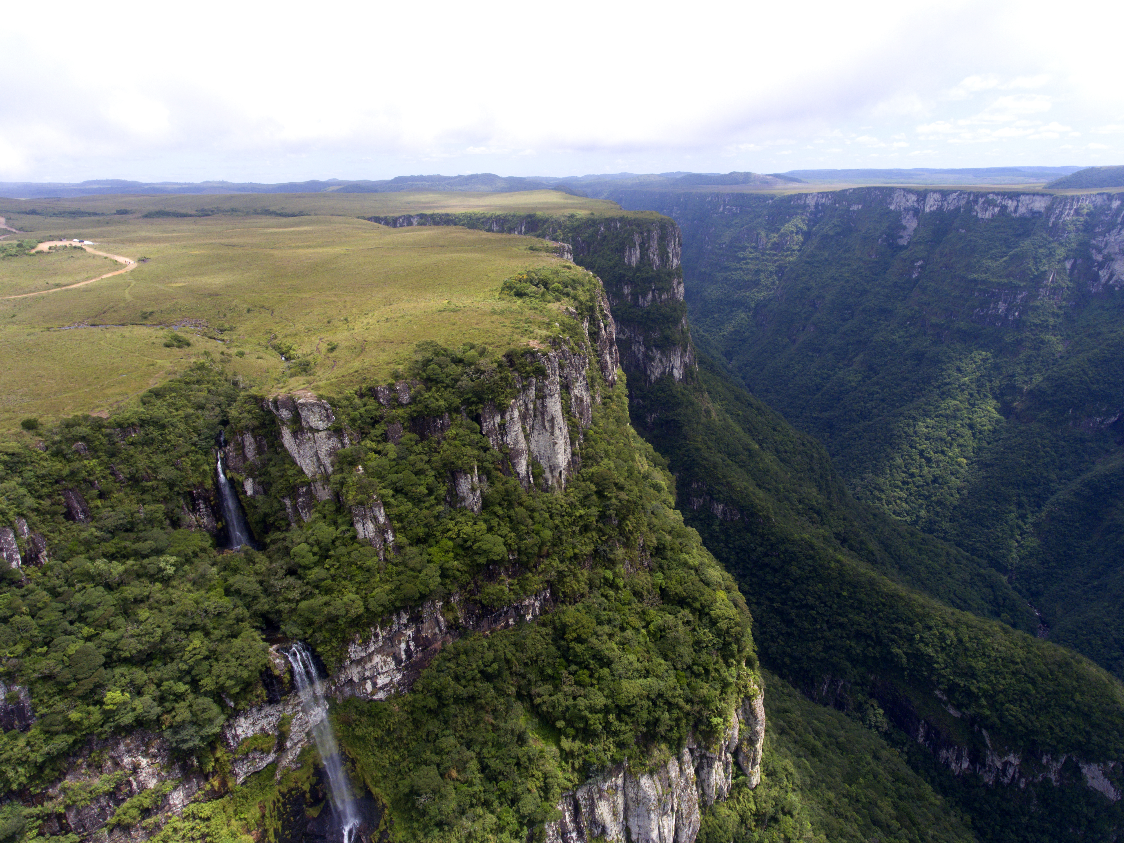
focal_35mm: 20
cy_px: 422
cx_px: 562
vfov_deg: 65.9
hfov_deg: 81.8
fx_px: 649
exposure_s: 1/730
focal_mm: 3.61
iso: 100
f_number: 2.8
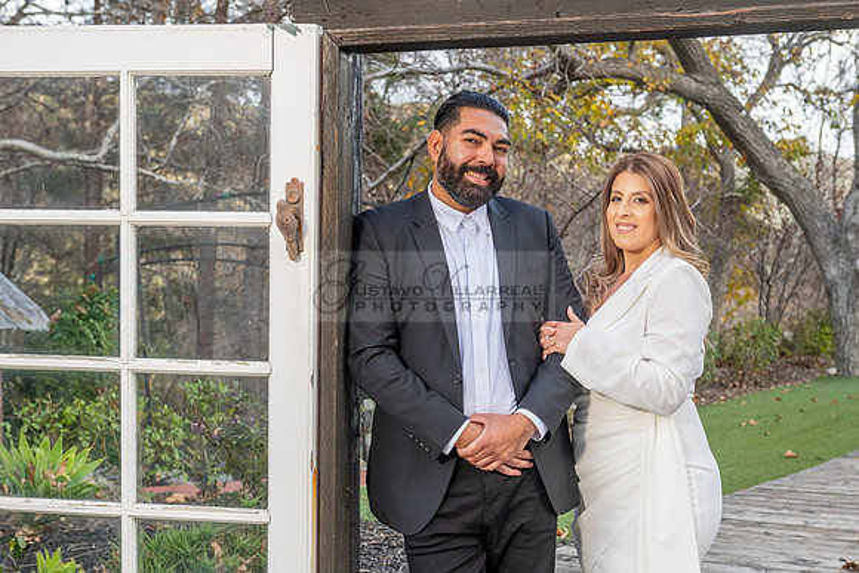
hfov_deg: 33.6
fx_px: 1421
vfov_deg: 22.8
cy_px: 310
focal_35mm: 60
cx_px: 481
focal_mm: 52
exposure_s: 1/125
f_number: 5.6
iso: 200
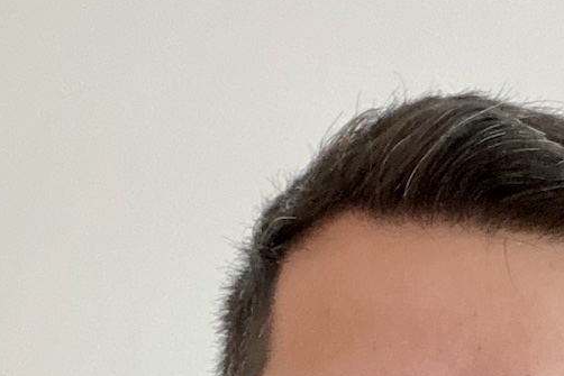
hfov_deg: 21.0
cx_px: 443
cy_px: 607
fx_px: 1504
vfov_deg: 13.3
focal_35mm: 96
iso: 400
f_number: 2.2
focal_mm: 2.71
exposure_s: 1/40
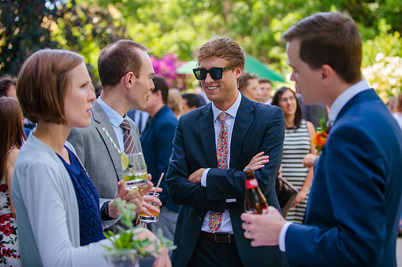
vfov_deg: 17.4
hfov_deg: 25.9
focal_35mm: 78
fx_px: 874
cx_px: 225
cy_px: 118
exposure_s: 1/400
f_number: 2.8
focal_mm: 70
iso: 400
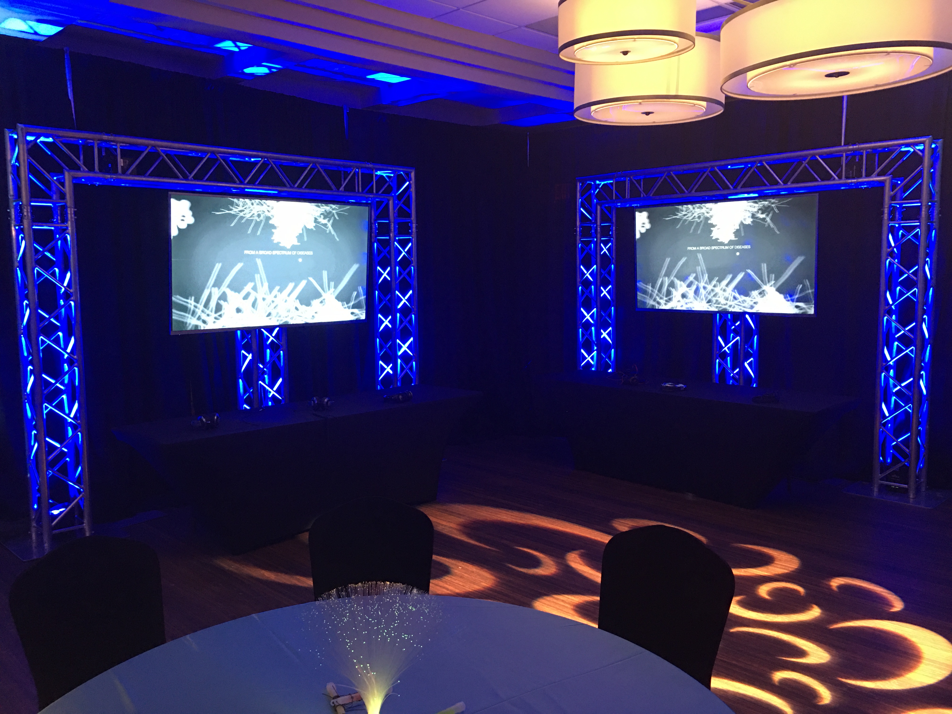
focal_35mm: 29
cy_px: 357
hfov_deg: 61.7
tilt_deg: -6.4
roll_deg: -0.6
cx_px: 476
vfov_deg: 48.2
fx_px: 798
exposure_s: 1/4
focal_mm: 4.15
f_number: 2.2
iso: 50
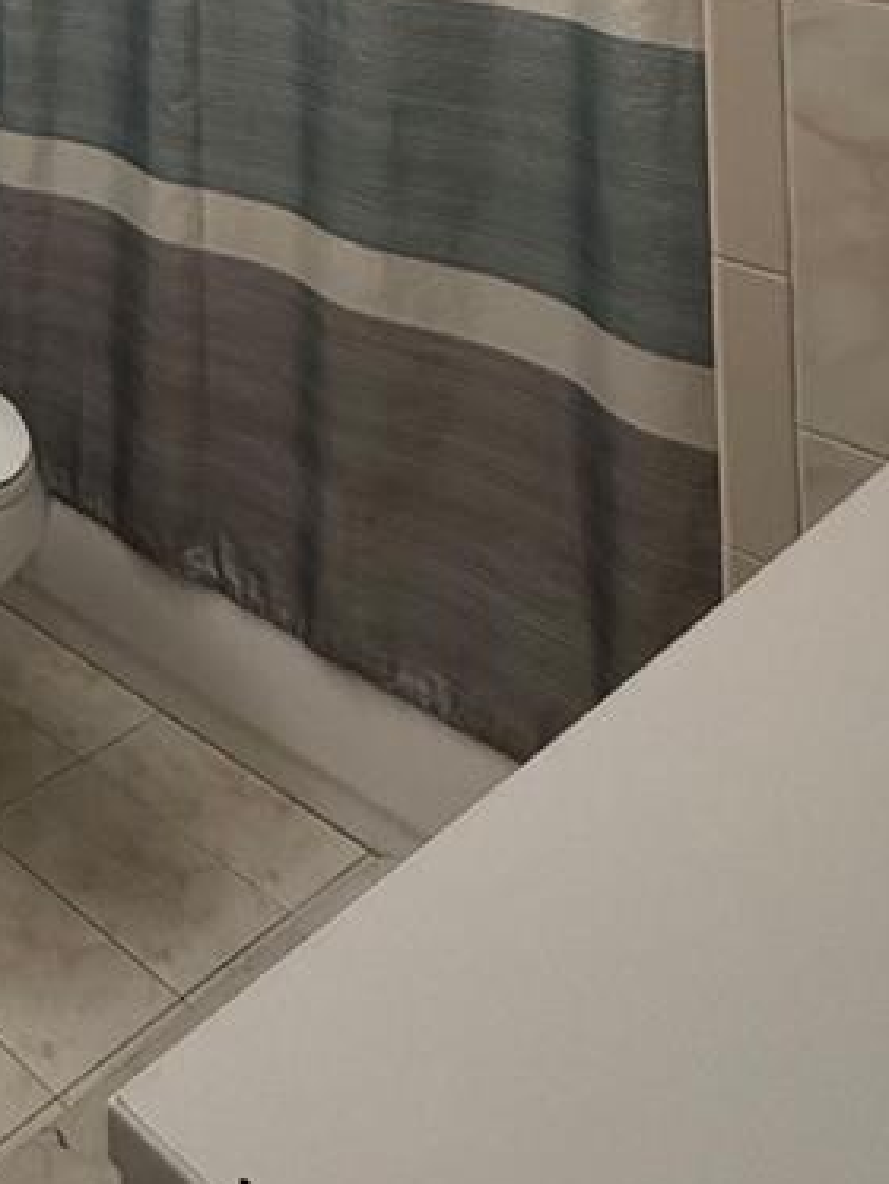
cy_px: -448
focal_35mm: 45
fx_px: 1540
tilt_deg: +5.8
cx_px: -318
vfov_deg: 30.5
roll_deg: -1.7
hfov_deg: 26.4
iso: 125
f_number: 2.2
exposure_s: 1/120
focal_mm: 2.22
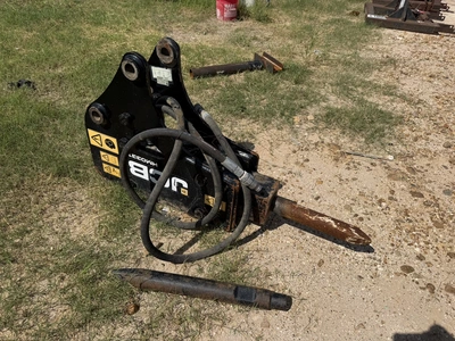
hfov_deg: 71.6
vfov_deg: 56.8
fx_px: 315
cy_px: 170
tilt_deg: -35.7
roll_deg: -4.1
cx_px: 228
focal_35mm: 24
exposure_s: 1/8130
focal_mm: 6.76
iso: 80
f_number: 1.78
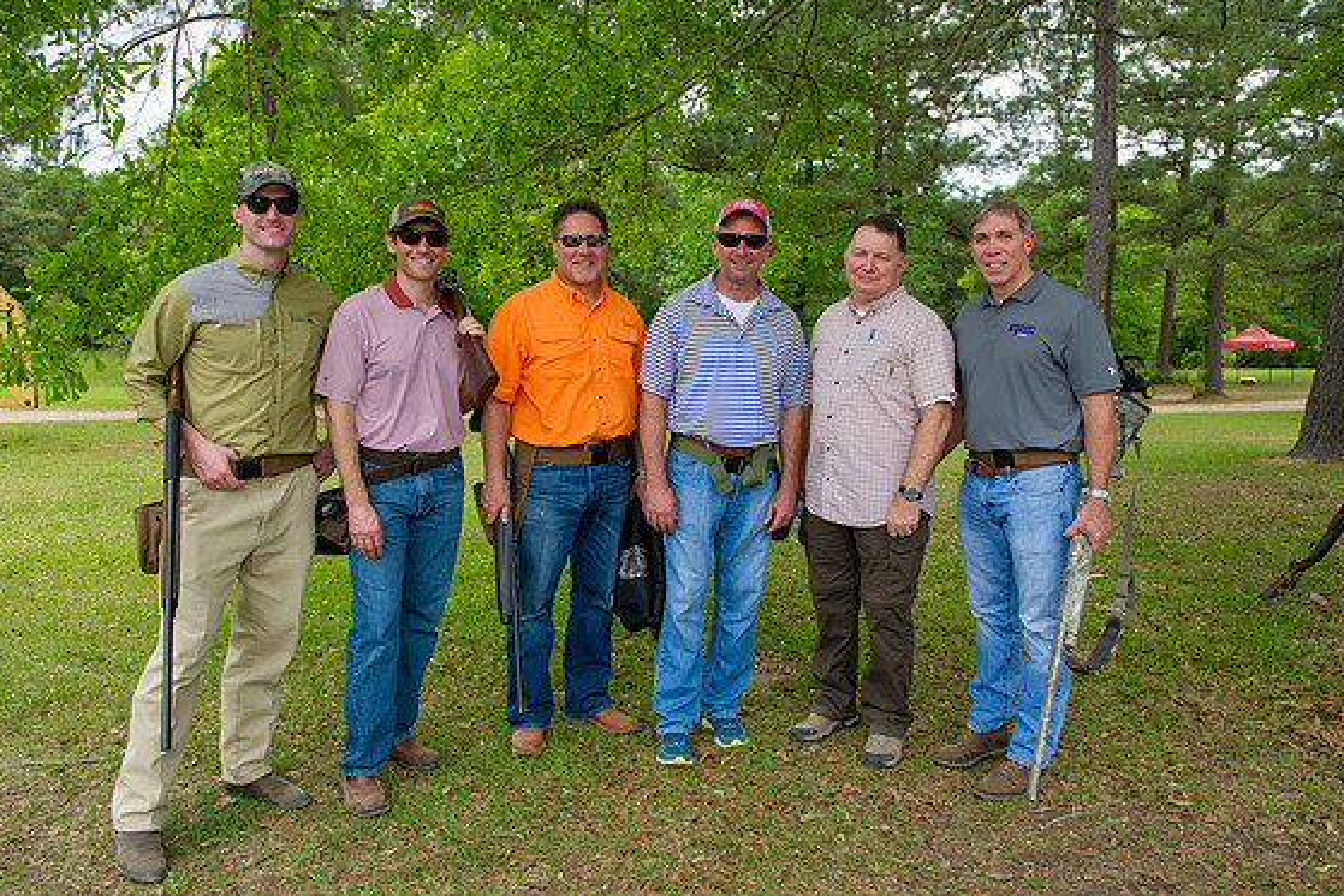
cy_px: 435
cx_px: 676
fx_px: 1046
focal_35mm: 28
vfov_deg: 46.4
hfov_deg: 65.5
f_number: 5
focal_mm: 27
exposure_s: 1/320
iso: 200
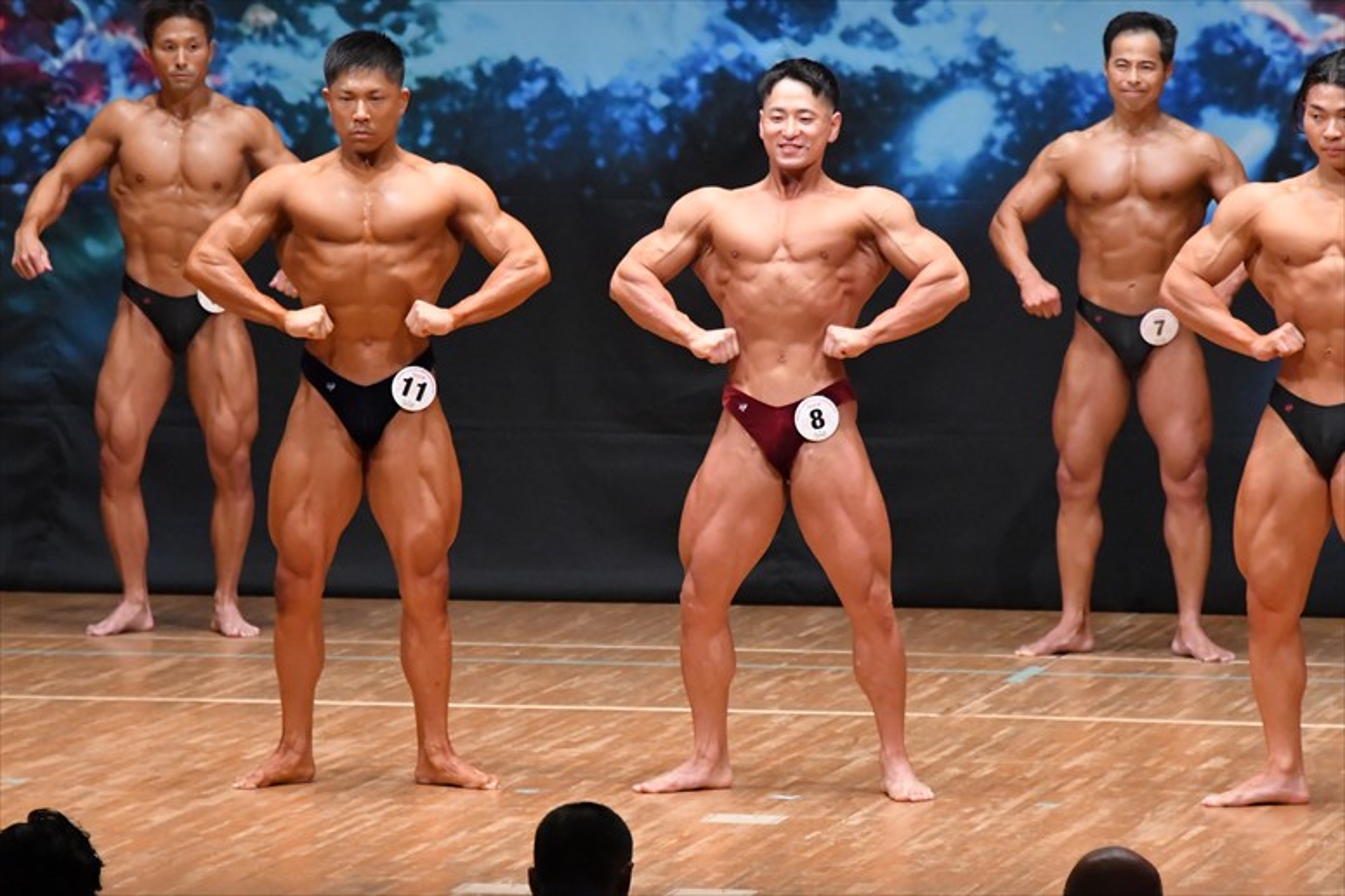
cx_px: 672
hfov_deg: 7.2
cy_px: 448
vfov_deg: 4.8
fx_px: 10643
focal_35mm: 285
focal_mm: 190
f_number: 5.6
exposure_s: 1/400
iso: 8000
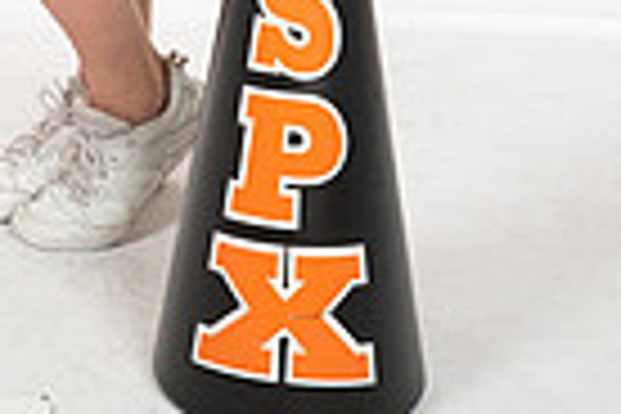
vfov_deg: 7.1
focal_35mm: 182
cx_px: 50
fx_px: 3139
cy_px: -554
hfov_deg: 11.2
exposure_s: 1/320
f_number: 8
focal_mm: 56
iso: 800
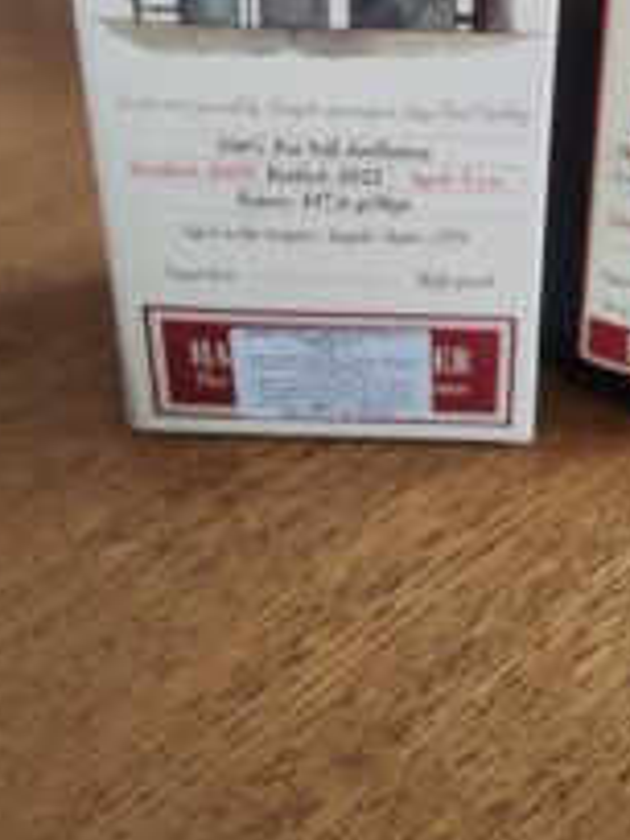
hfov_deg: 27.1
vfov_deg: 33.9
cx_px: 486
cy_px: 62
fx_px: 1286
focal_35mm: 53
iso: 2500
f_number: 1.9
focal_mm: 6.12
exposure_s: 1/50
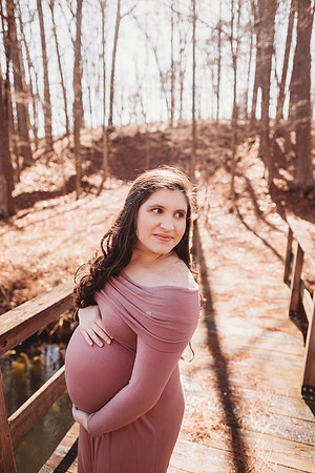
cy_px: 236
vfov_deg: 73.7
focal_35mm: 24
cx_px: 158
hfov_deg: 53.1
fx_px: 315
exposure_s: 1/640
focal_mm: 24
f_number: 2.2
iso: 100
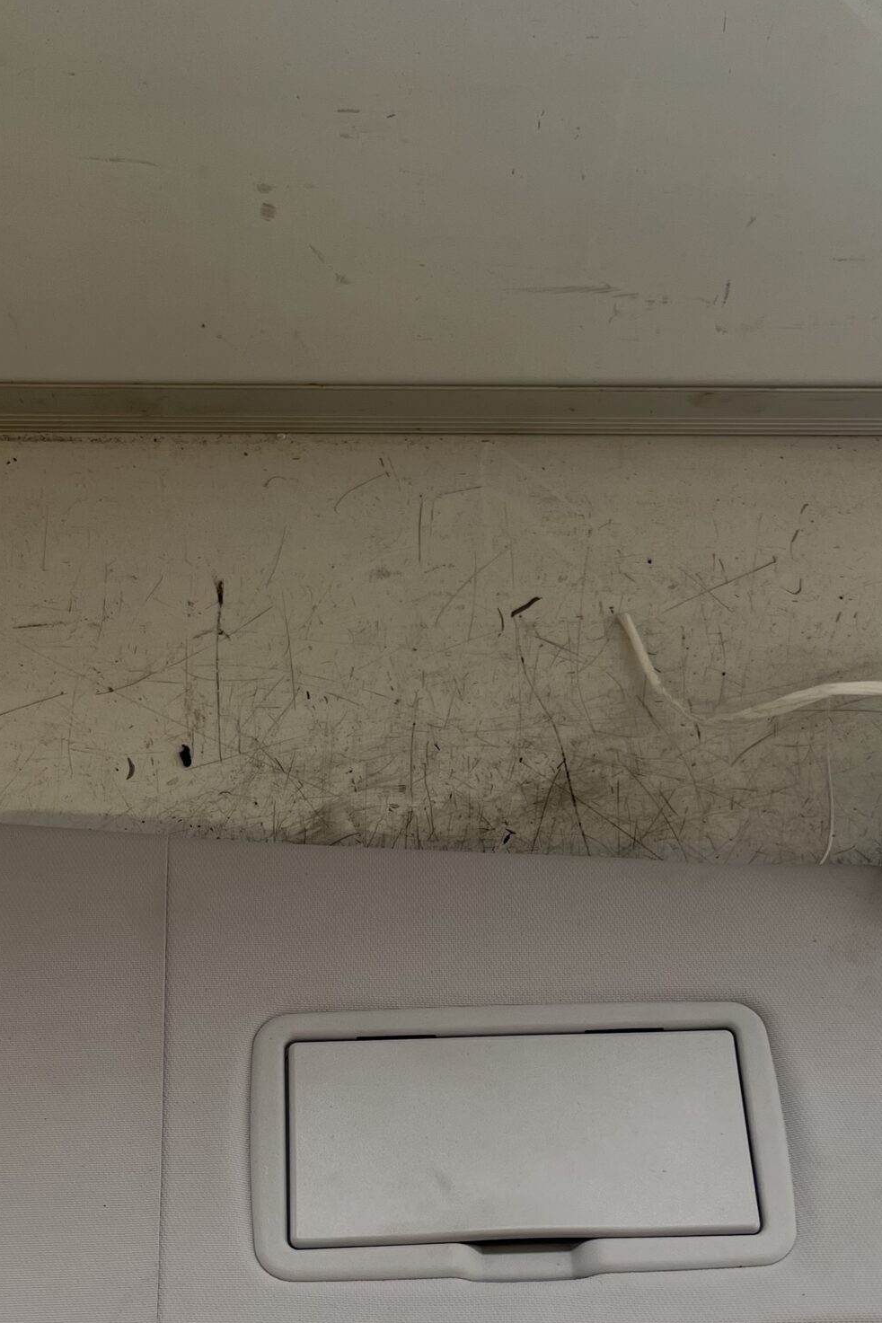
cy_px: 1082
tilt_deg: -63.7
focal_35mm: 47
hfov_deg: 28.6
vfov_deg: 40.0
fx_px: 1727
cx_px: 441
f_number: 1.6
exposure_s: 1/282
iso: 40
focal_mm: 5.1
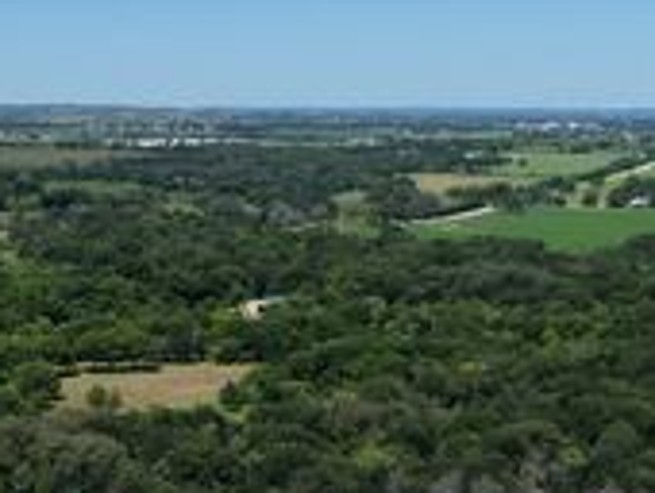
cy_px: 634
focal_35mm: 79
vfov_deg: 17.6
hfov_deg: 23.8
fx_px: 1497
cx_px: 27
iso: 125
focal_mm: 14.45
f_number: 2.8
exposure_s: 1/1600
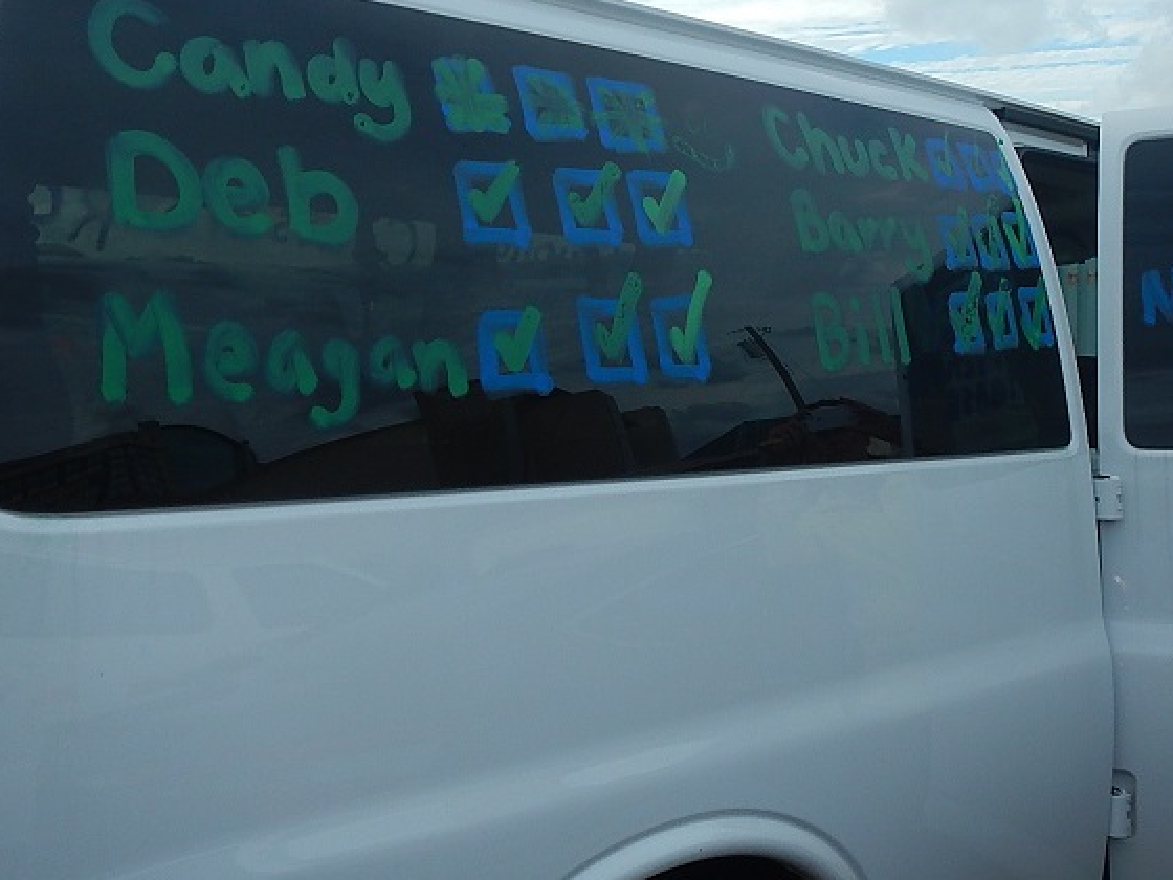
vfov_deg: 35.7
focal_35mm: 40
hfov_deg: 46.8
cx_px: 624
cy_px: 304
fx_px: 1355
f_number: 3.9
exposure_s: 1/800
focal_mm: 5
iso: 125
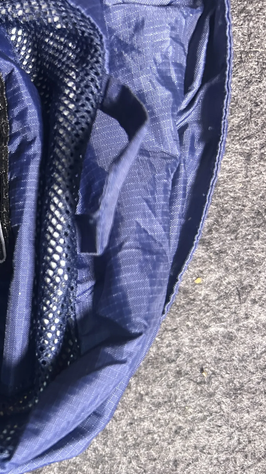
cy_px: 238
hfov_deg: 26.3
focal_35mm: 40
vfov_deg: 50.5
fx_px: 501
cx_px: -58
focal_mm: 5.7
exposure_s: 1/33
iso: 400
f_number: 1.5
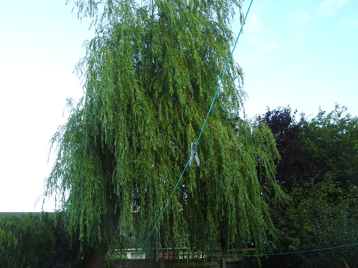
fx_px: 383
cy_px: 142
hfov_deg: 50.1
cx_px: 166
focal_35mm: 37
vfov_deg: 38.7
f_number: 3.5
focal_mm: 5.4
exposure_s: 1/80
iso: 100
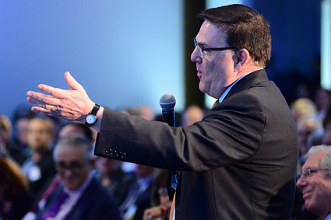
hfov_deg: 12.5
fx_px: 1507
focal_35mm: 164
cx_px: 112
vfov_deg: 8.4
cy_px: 100
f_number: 2.8
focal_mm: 120
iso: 6400
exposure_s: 1/200
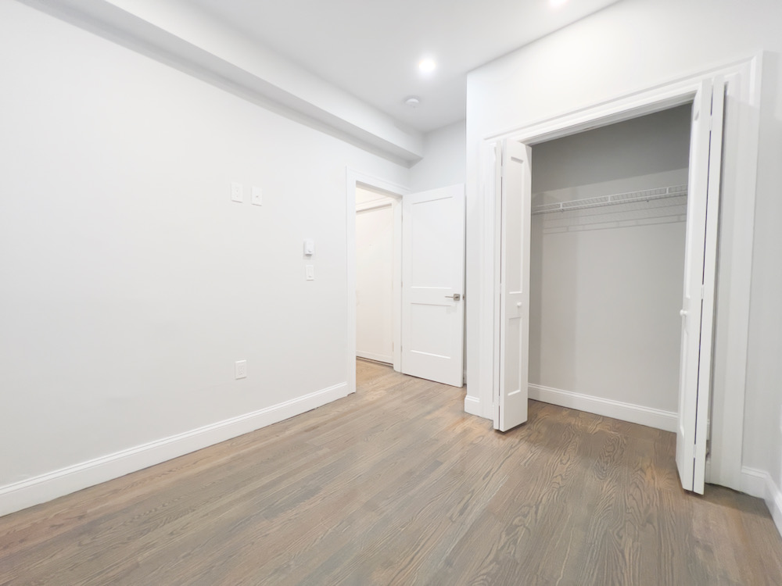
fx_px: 294
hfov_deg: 106.2
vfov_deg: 89.9
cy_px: 293
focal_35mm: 13
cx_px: 391
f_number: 1.8
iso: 125
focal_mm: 1.57
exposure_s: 1/60
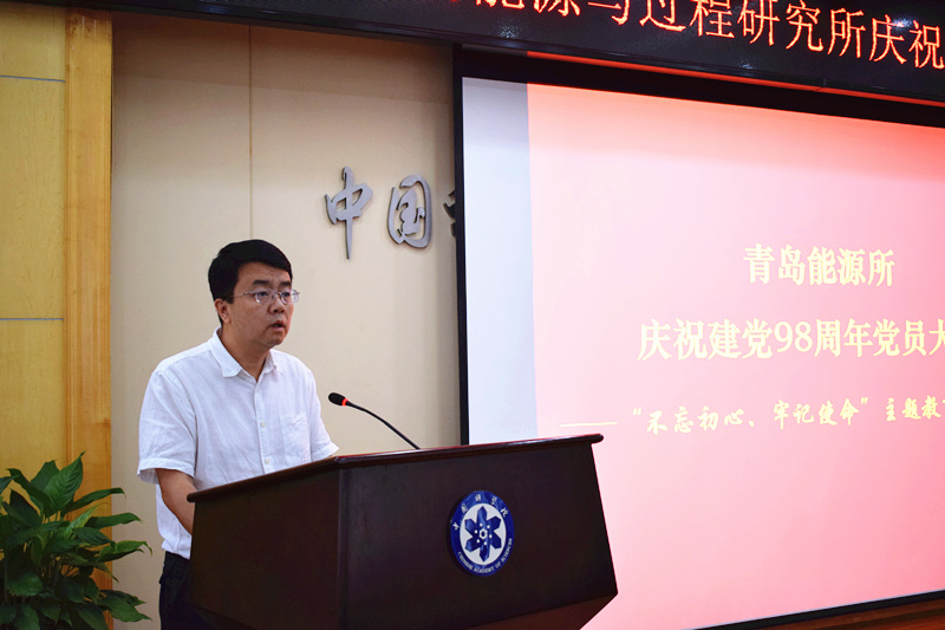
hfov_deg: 47.9
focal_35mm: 40
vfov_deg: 33.0
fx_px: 1063
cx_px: 472
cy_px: 315
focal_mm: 27
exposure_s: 1/60
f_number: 4
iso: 640
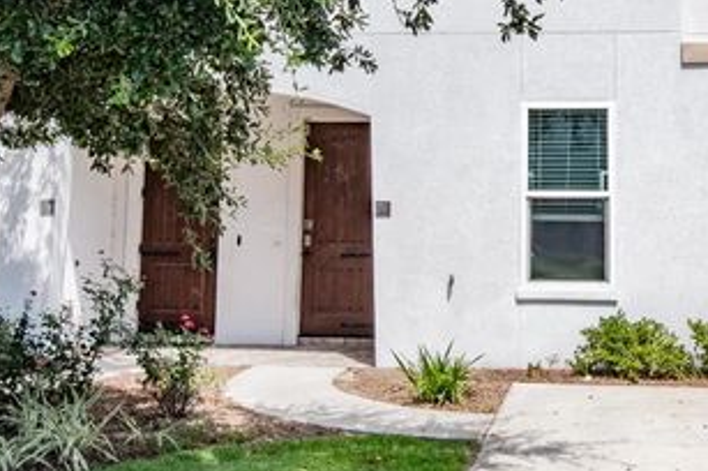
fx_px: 1022
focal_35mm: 52
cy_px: 112
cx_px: 538
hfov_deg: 37.2
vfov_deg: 25.6
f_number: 14
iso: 400
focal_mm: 16
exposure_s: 1/200
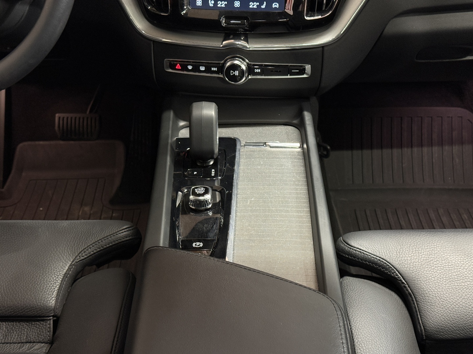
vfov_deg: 30.3
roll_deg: +0.9
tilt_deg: -33.7
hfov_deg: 39.7
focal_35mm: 48
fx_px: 656
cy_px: 177
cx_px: 236
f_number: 1.78
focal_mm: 6.76
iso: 250
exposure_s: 1/33
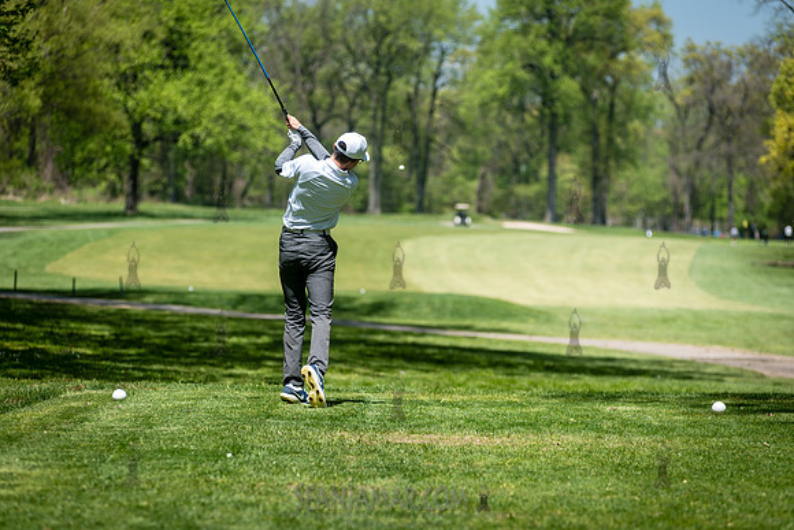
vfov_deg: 9.5
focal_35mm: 145
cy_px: 265
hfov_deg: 14.2
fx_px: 3199
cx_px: 397
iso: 100
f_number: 3.5
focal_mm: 145
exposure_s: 1/1000
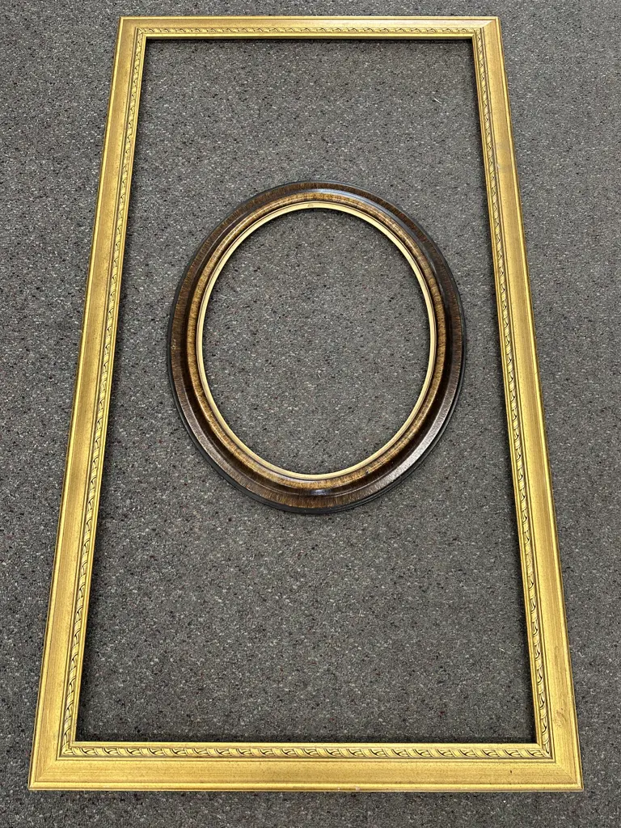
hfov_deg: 56.8
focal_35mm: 24
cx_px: 310
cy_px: 414
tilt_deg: -74.3
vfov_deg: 71.6
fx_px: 574
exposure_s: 1/100
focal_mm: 6.86
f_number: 1.78
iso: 160
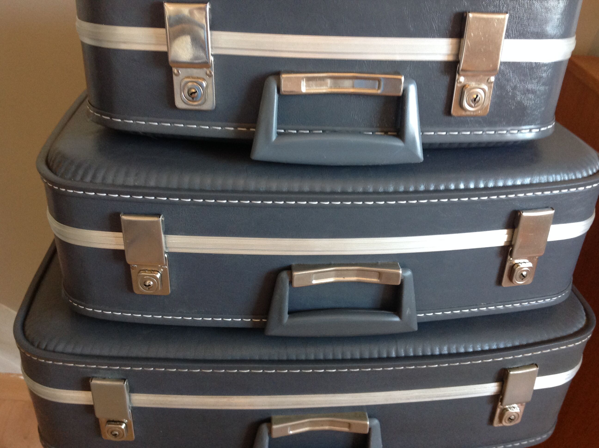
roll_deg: -4.4
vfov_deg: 40.6
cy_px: 224
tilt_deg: -32.6
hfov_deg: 52.7
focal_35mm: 35
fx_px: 605
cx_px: 300
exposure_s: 1/15
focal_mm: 4.28
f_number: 2.4
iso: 200
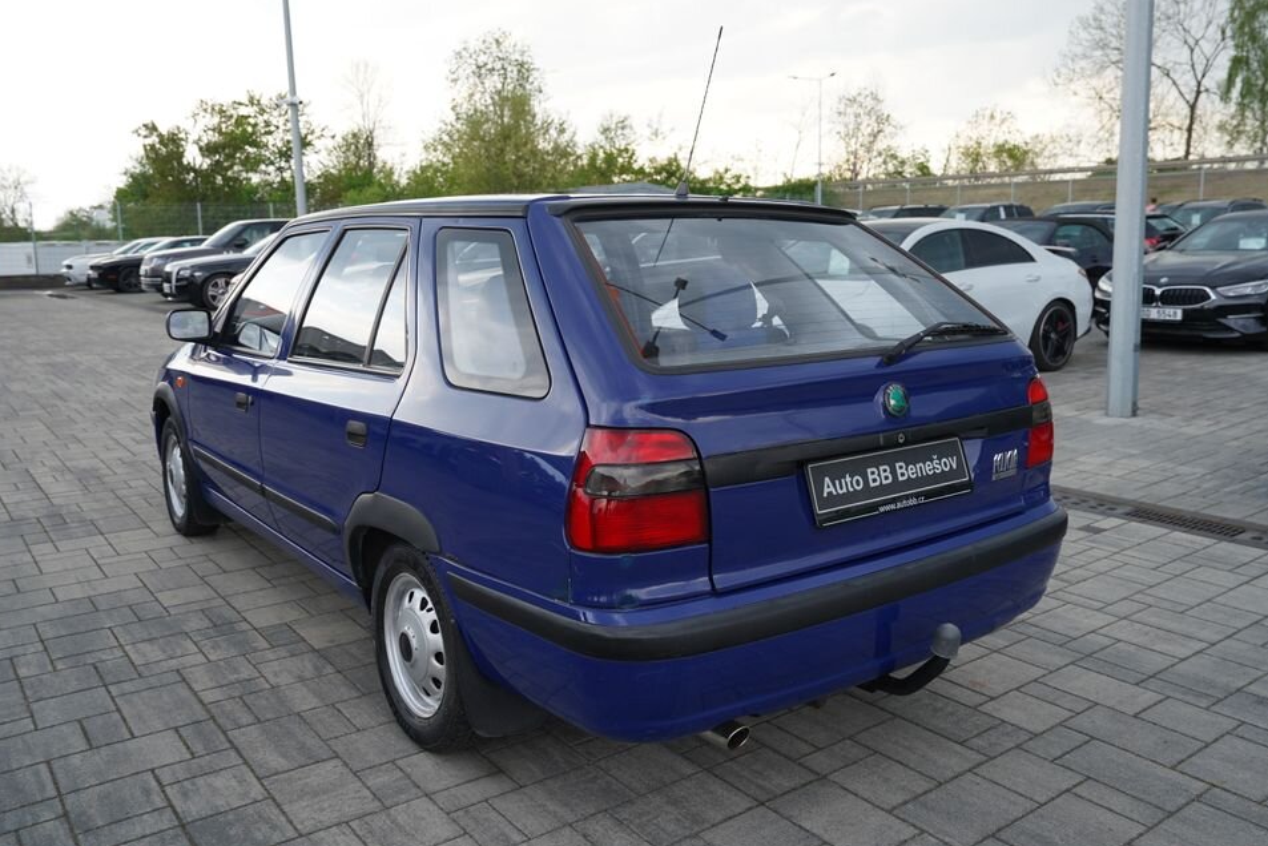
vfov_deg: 45.0
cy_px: 404
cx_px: 628
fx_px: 1022
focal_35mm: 29
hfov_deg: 63.6
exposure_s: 1/80
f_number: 4.5
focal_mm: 27
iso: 100
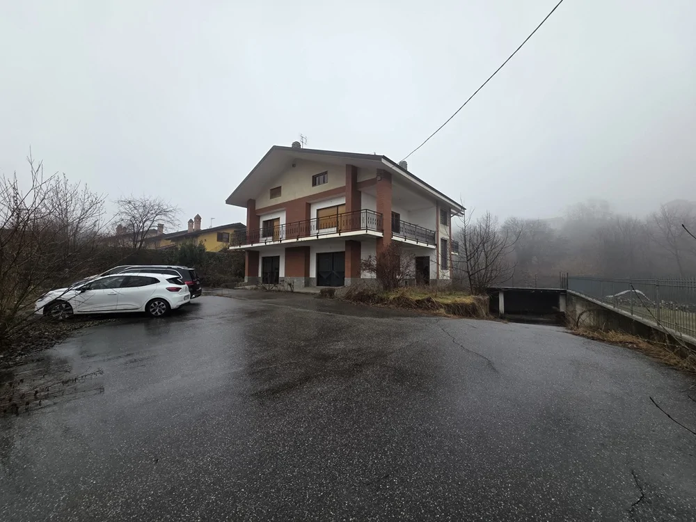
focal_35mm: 13
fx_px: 261
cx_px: 348
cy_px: 261
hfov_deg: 106.2
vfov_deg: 89.9
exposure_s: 1/100
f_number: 1.9
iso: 32
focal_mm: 2.2
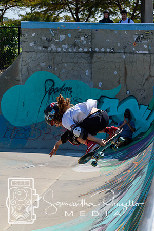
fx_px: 770
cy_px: 116
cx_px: 77
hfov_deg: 11.4
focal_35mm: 120
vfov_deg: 17.1
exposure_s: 1/800
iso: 200
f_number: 7.1
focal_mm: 80
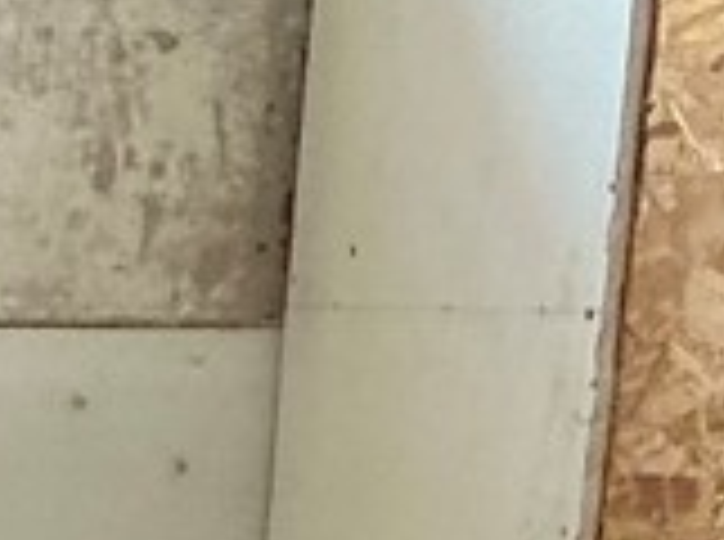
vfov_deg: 7.2
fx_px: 3861
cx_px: -567
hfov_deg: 10.1
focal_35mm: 185
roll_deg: -0.6
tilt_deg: -17.7
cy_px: 1562
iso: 200
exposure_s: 1/60
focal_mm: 3
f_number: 1.8
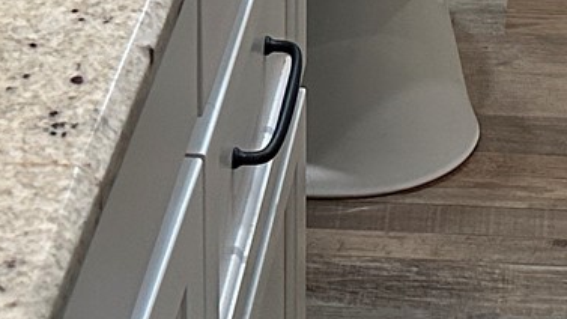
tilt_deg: -8.9
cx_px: 474
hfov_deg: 15.0
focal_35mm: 142
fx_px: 2135
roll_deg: -0.7
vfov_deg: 7.1
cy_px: -801
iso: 200
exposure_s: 1/120
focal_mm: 6.86
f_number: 1.78
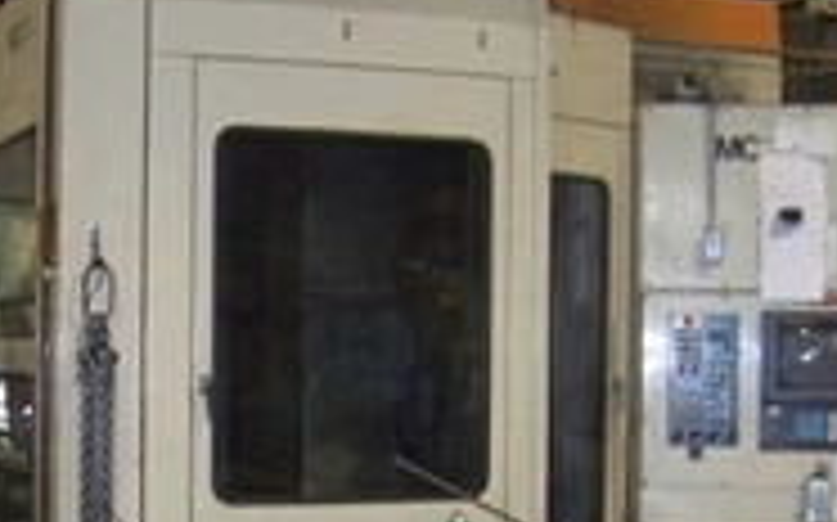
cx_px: 360
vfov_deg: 15.8
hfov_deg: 25.2
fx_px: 1869
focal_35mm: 82
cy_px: 392
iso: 200
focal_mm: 5.85
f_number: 2.8
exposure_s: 1/30
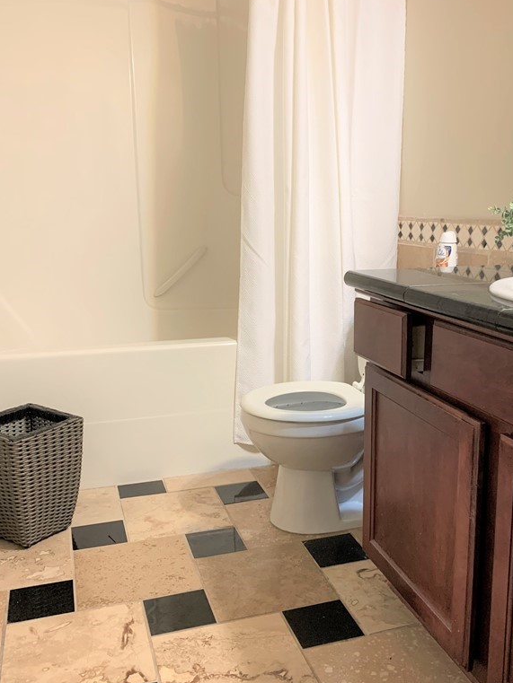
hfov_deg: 40.5
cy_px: 346
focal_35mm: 35
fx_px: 691
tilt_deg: -11.1
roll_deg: +0.1
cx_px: 314
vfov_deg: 52.6
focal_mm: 4.25
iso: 250
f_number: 1.8
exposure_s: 1/60
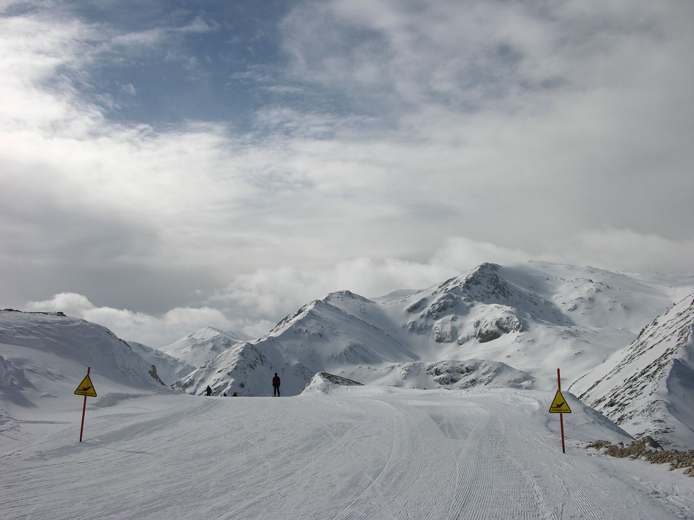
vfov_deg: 40.7
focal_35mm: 35
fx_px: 702
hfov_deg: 52.6
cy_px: 260
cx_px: 347
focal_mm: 8.9
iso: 50
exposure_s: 1/432
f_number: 8
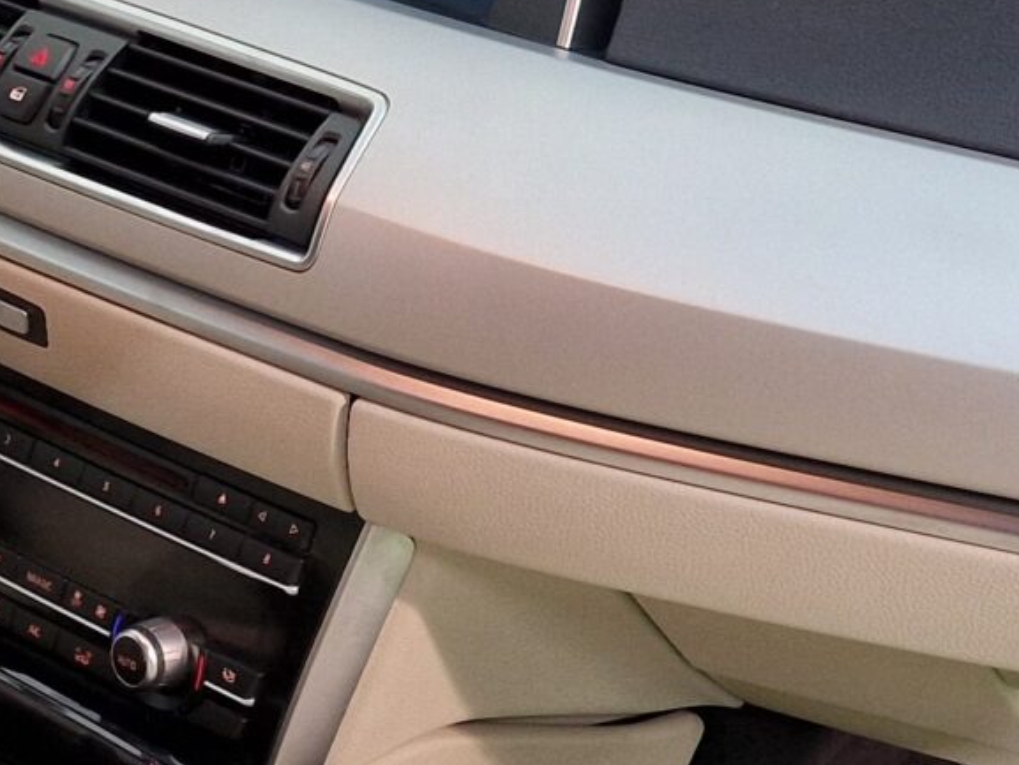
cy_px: 624
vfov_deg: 14.4
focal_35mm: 102
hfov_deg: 19.3
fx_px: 3003
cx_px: 470
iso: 320
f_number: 1.8
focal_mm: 6.4
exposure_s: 1/100
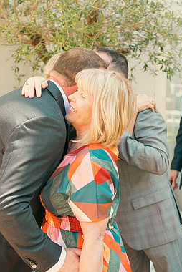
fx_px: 462
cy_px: 137
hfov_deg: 22.3
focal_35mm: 61
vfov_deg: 32.9
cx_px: 89
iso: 160
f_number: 3.5
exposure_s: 1/250
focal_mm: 40
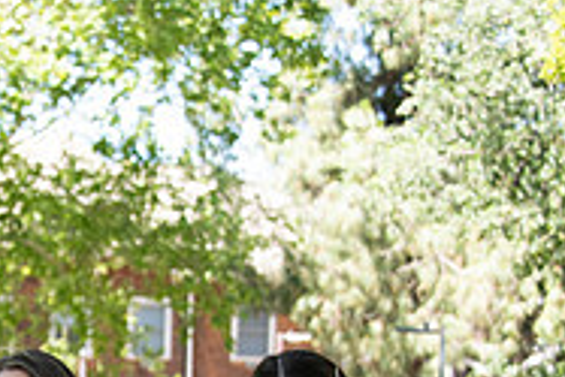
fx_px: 2434
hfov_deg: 12.9
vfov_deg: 8.7
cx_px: -136
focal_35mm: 155
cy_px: 535
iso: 640
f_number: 4.5
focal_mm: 50
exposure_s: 1/500
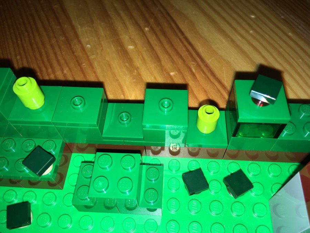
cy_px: 116
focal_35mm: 29
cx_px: 155
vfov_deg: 48.2
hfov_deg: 61.7
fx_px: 260
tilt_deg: -54.8
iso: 25
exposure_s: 1/131
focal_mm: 4.15
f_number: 2.2
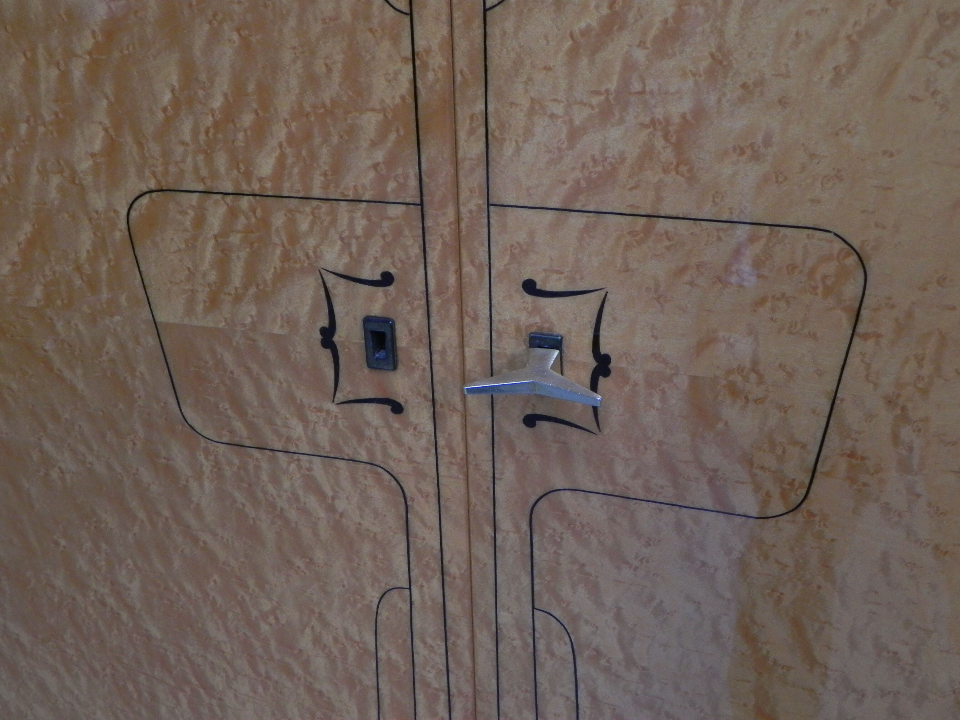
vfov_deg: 42.9
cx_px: 480
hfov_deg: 55.4
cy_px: 360
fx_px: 915
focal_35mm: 33
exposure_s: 1/24.5
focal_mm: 5.9
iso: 400
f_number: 2.8
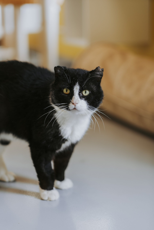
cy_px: 115
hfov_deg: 16.3
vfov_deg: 24.2
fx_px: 539
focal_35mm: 84
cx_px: 77
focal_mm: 56
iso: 400
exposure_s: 1/200
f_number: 1.2
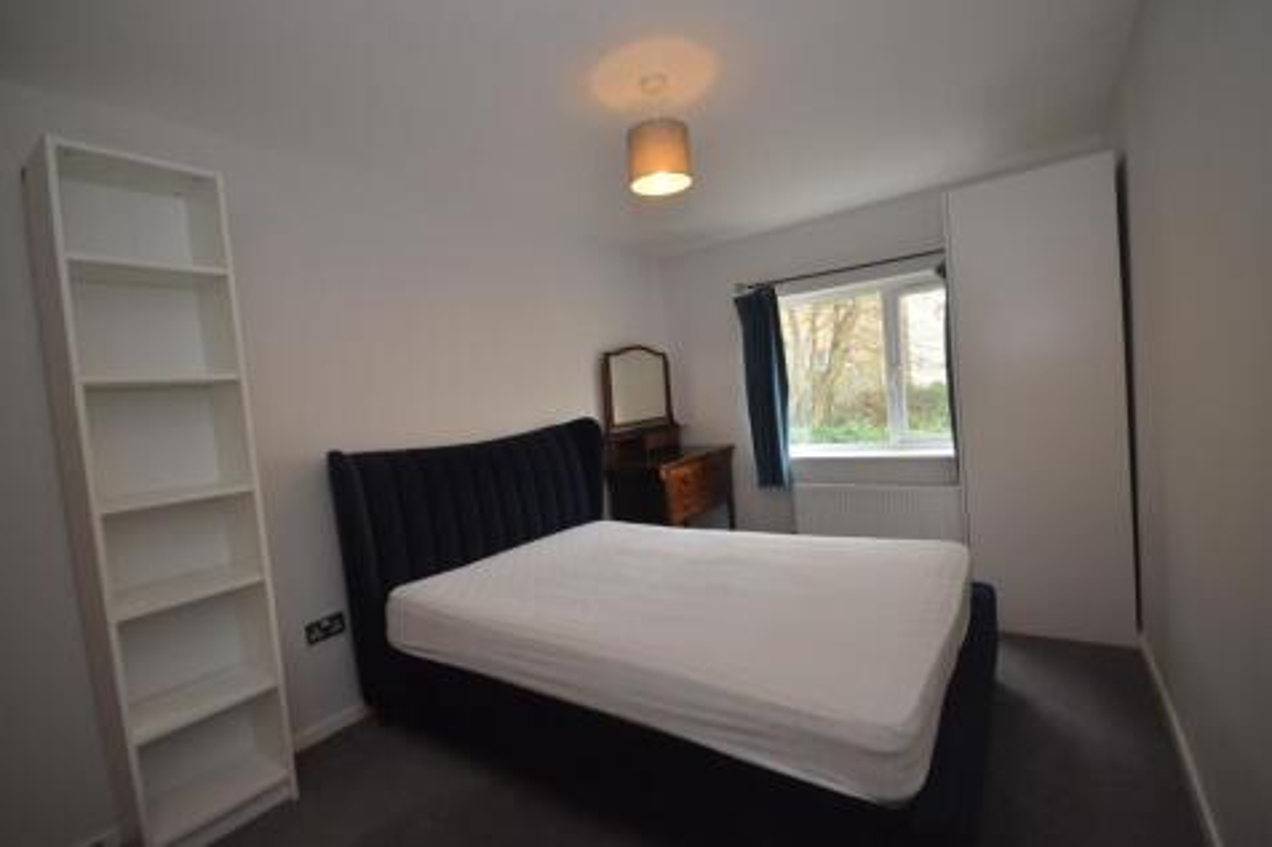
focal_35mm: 15
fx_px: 530
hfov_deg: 100.4
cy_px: 424
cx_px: 636
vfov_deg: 77.3
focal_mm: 10
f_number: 4
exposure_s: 1/60
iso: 800
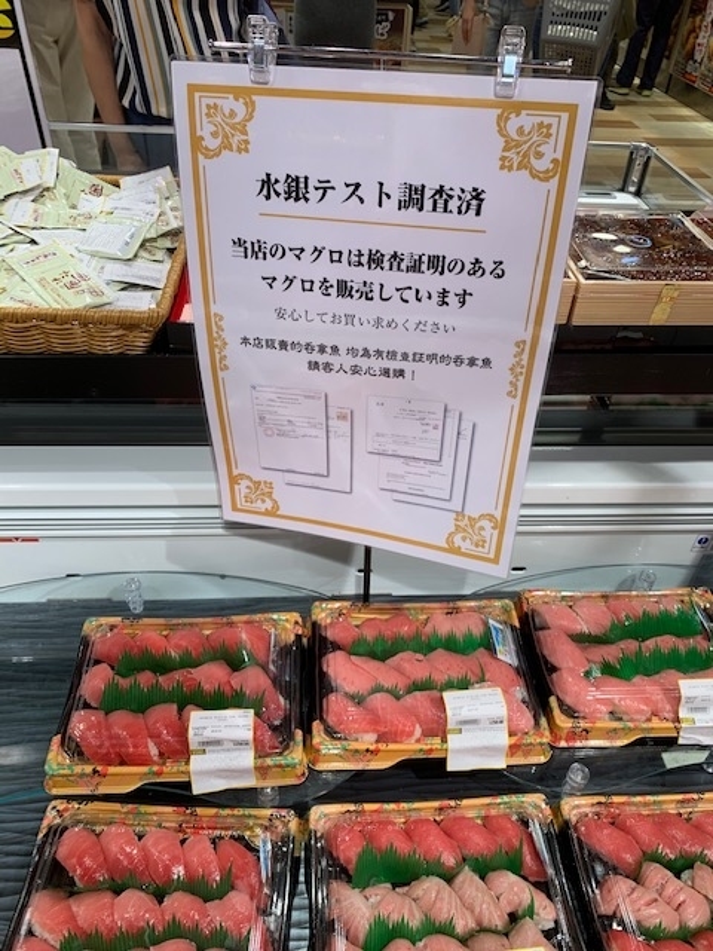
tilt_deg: -39.1
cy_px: 476
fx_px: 714
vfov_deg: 67.3
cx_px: 356
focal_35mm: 26
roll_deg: -3.1
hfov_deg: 53.1
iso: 50
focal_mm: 4.25
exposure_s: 1/121
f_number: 1.8
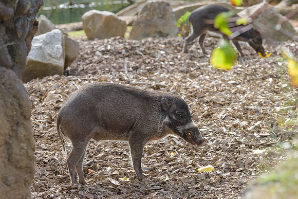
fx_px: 2463
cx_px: 175
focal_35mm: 297
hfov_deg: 6.9
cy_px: 107
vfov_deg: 4.6
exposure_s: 1/800
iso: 1000
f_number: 8
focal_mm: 250
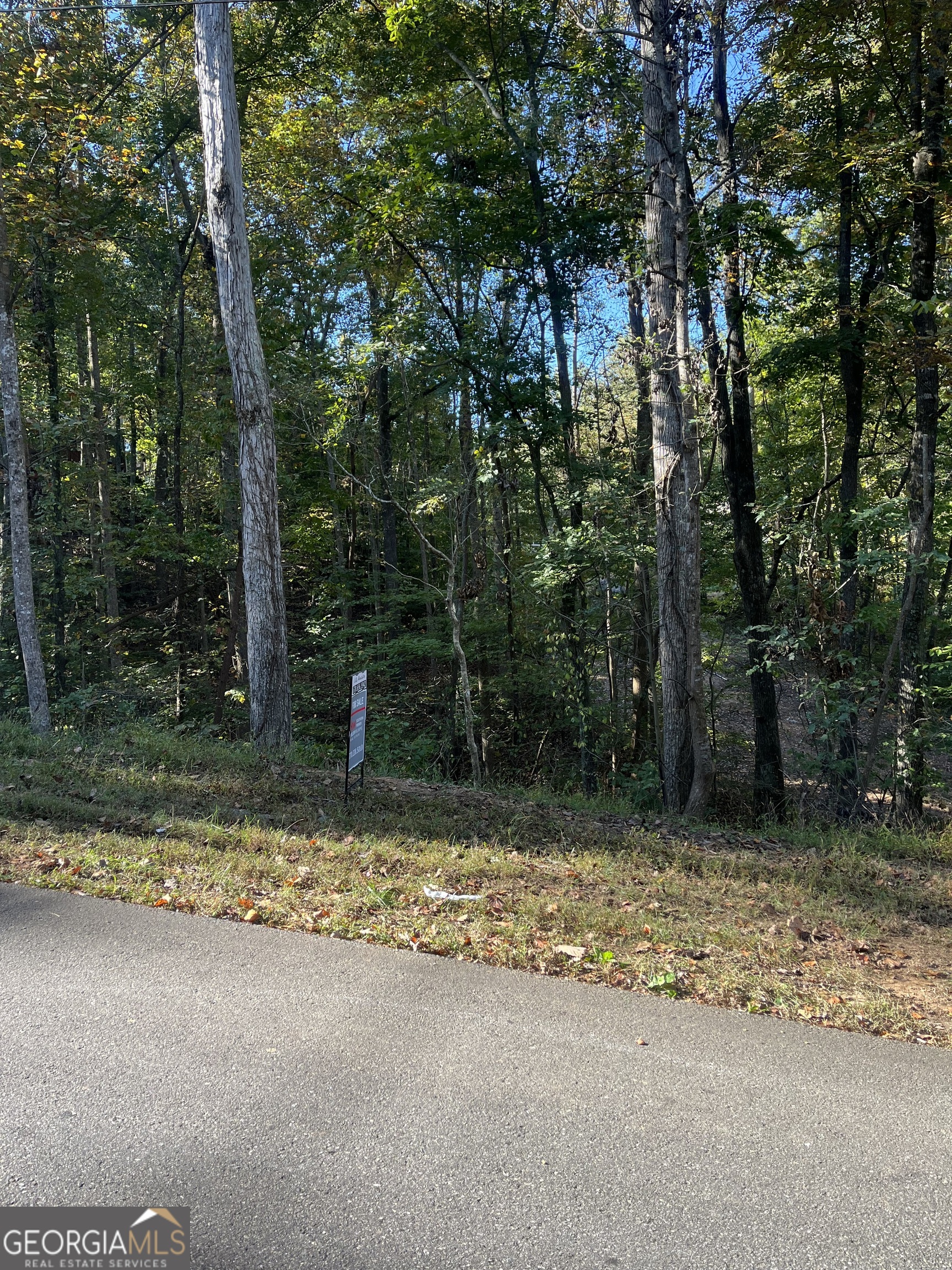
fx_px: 953
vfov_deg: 67.3
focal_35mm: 26
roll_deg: +4.2
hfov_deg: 53.1
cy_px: 635
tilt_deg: -0.4
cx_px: 476
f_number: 1.6
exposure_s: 1/314
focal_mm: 5.1
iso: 50
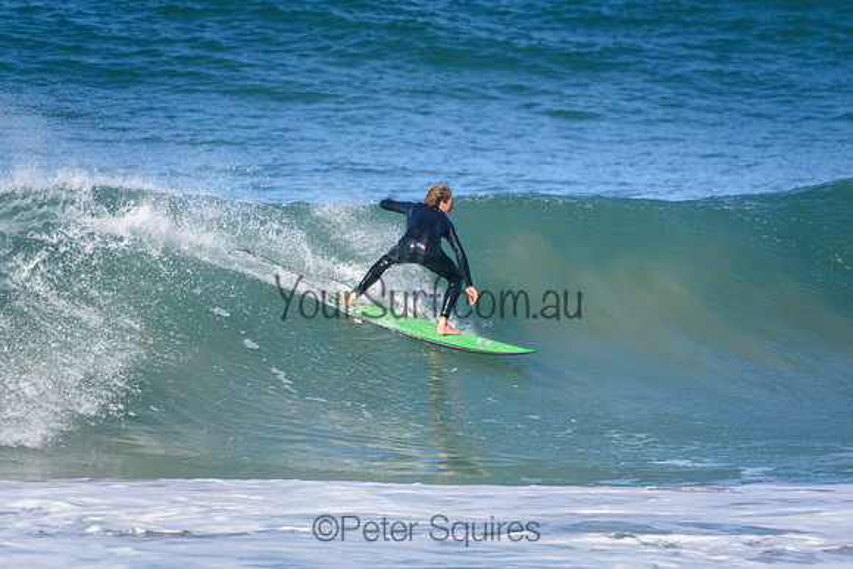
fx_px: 17777
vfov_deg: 1.8
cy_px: 284
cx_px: 426
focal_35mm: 750
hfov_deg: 2.7
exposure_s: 1/4000
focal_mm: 500
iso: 800
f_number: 5.6
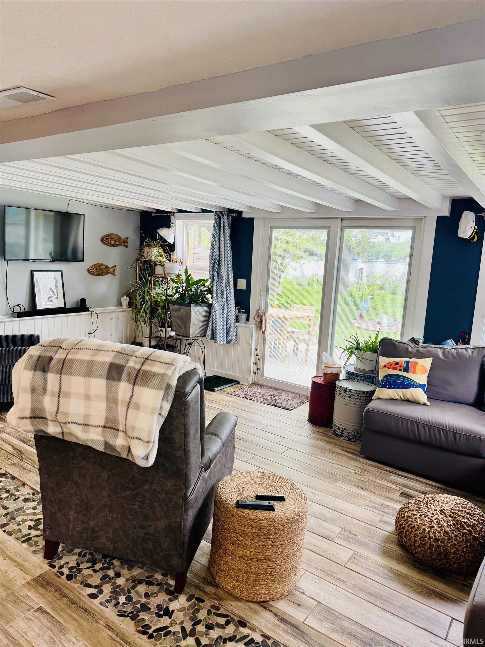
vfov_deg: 71.6
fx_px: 448
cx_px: 242
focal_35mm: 24
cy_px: 324
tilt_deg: -9.8
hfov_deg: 56.8
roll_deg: -2.0
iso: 100
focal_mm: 6.76
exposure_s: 1/120
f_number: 1.78
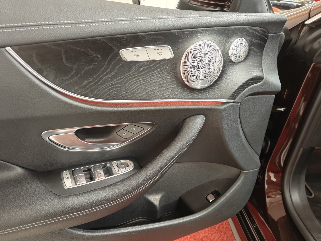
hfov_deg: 71.6
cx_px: 160
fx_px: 223
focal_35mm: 24
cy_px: 120
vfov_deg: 56.8
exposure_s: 1/23
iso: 200
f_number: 1.8
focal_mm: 5.59
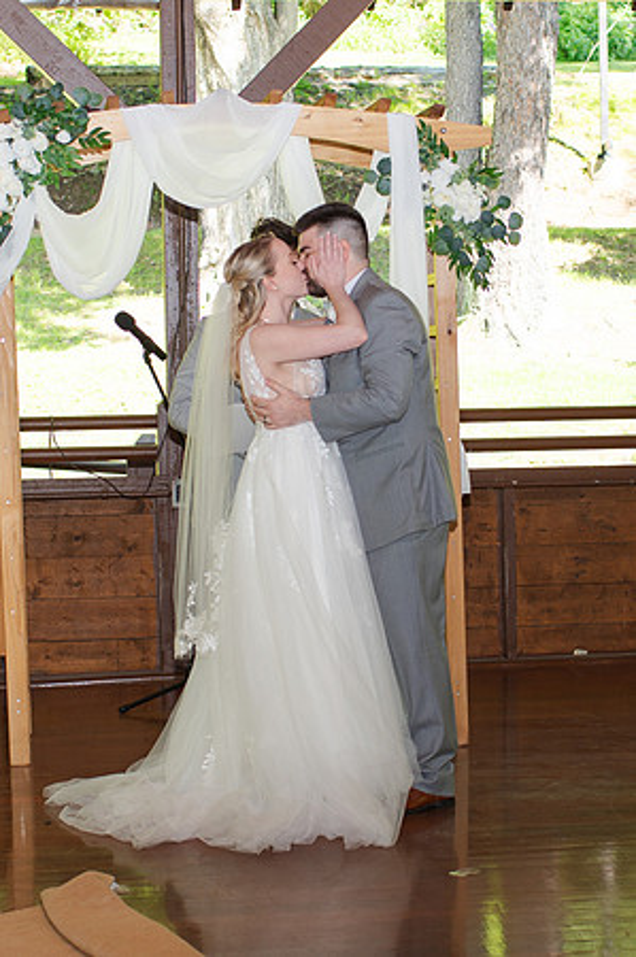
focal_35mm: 86
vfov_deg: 23.6
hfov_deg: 15.8
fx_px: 2295
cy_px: 493
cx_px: 358
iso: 100
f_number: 3.2
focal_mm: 35
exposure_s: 1/200
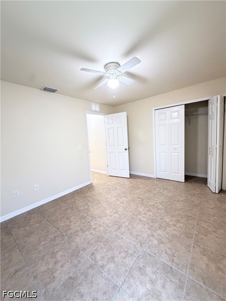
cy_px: 150
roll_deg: +3.4
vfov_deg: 102.1
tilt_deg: -5.9
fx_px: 122
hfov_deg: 85.7
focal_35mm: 14
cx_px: 113
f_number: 2.2
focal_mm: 2.22
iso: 640
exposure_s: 1/60
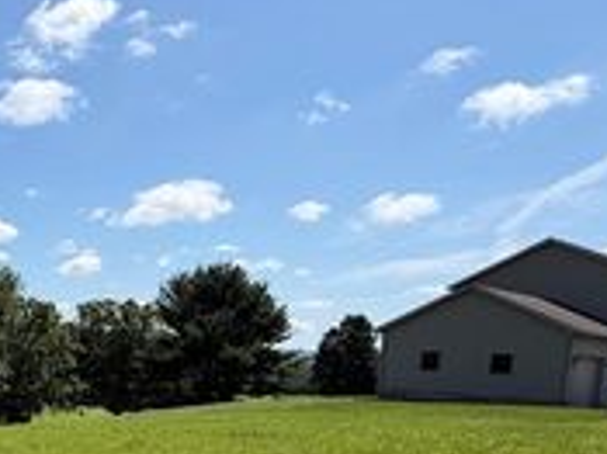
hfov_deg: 39.8
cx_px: -31
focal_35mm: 40
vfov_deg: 33.9
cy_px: 414
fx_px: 701
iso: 20
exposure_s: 1/1105
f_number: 2.2
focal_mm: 2.22
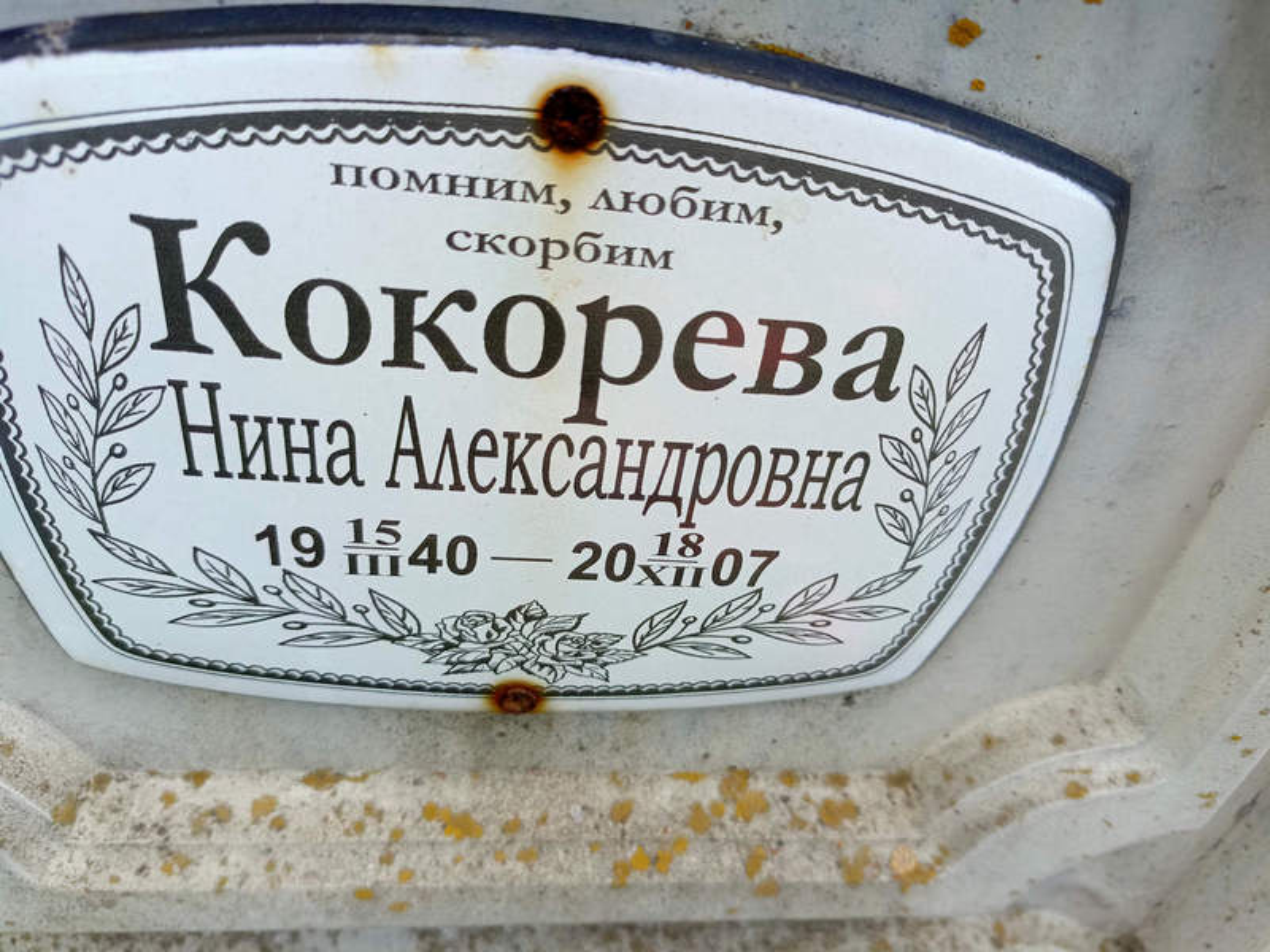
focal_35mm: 25
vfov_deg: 54.9
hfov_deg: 69.4
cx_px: 635
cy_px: 476
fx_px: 917
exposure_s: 1/185
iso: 112
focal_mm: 4.76
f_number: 1.69
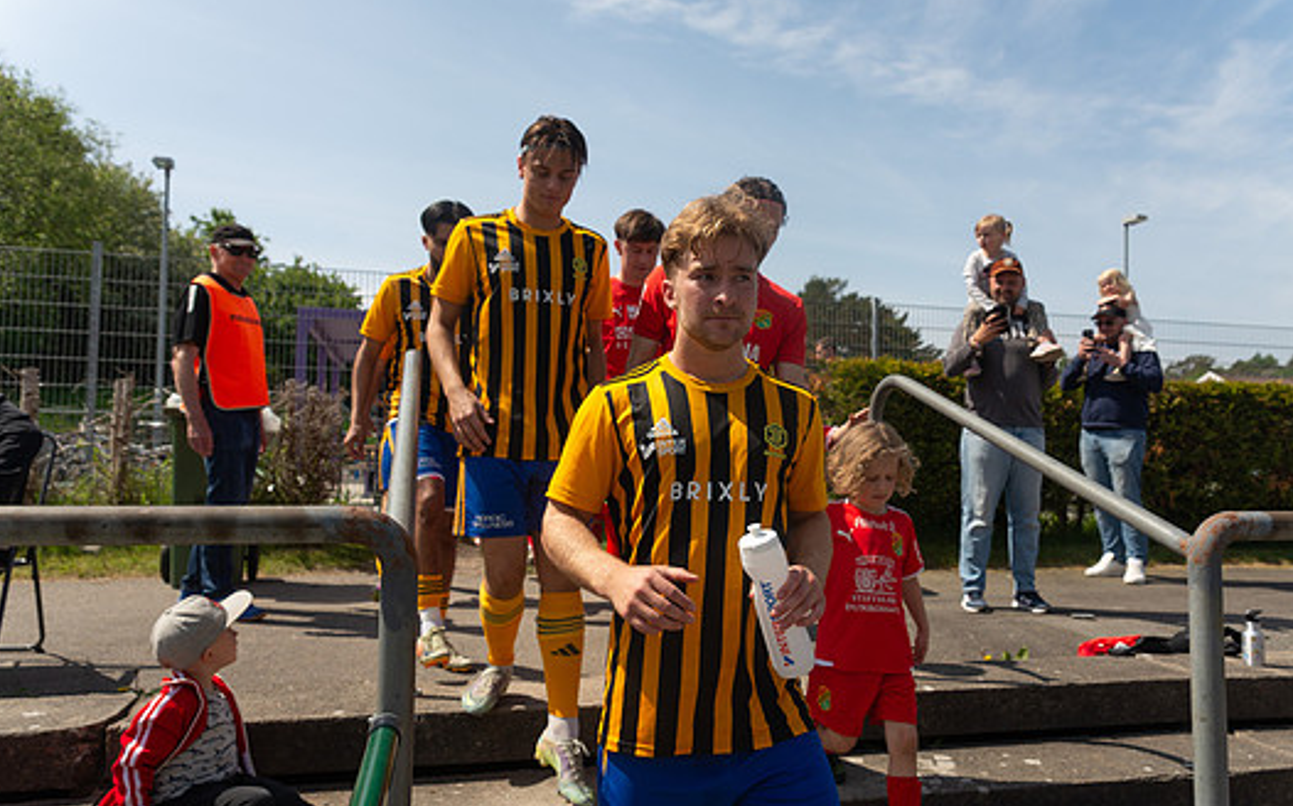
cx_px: 674
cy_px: 417
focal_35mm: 27
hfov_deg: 68.4
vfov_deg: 45.9
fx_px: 951
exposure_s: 1/1250
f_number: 5
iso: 180
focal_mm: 24
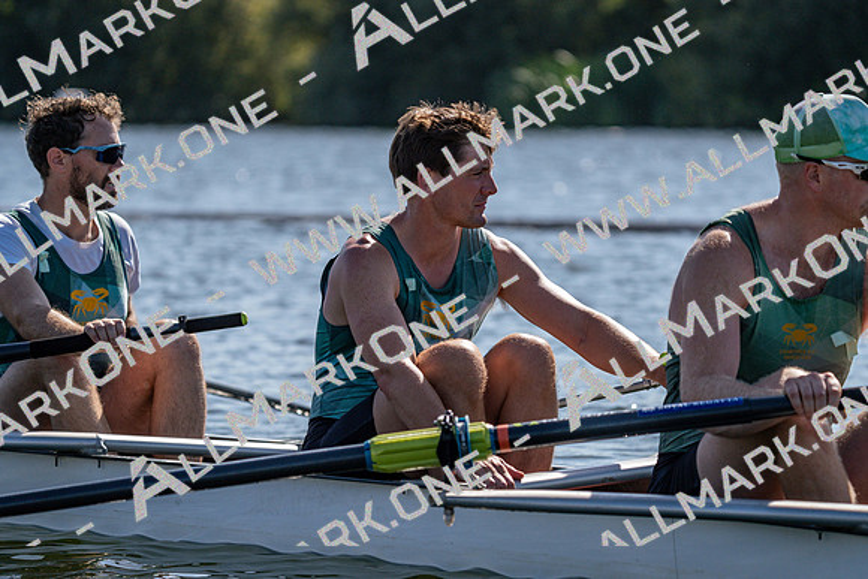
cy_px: 290
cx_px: 434
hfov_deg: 8.0
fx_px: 6198
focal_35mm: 257
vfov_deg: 5.4
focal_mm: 257
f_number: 5.6
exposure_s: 1/2000
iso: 250
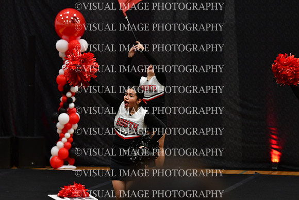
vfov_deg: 6.8
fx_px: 1678
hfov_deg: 10.2
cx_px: 150
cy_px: 100
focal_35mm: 202
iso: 4000
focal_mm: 135
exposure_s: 1/500
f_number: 4
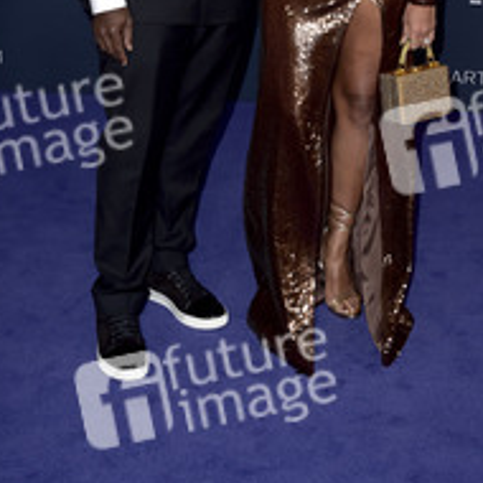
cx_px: 281
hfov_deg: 20.2
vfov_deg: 19.6
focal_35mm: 86
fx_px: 1358
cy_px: 8
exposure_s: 1/250
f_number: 6.3
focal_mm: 48
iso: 500
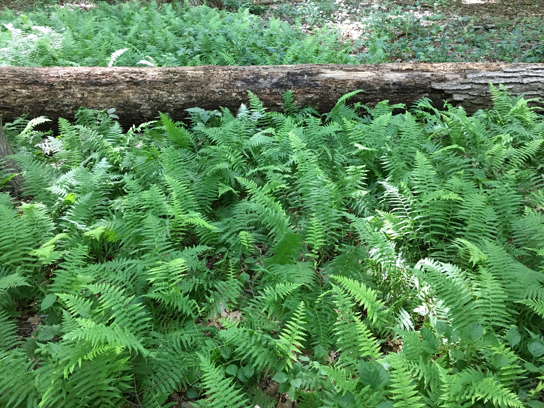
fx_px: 456
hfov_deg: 61.7
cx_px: 272
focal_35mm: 29
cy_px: 204
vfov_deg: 48.2
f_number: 2.2
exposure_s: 1/15
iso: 50
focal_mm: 4.15
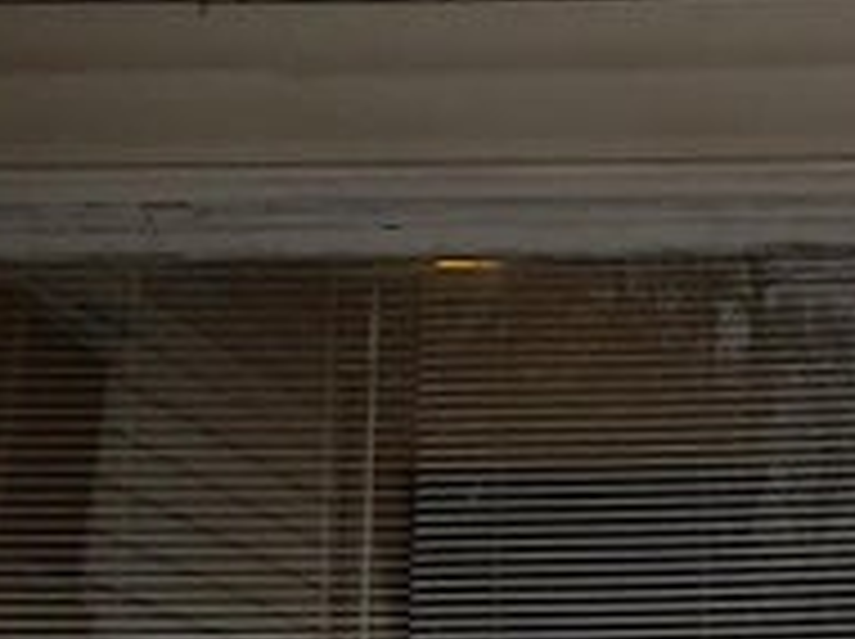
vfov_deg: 7.9
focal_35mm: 187
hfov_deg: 10.3
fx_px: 4613
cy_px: 207
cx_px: 1213
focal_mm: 4.3
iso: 50
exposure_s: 1/362
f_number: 2.4
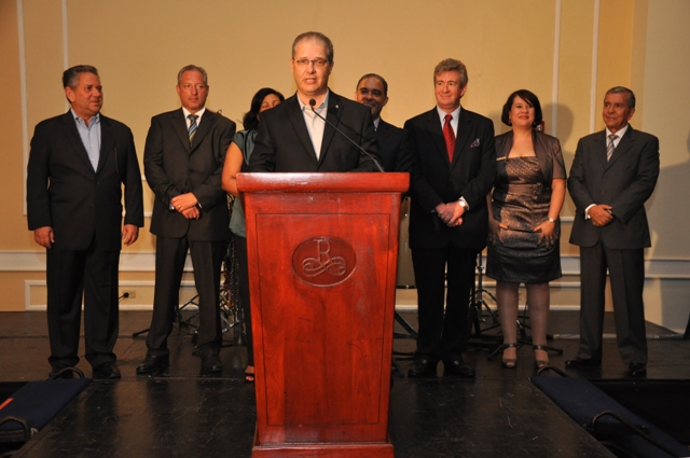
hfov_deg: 46.5
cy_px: 229
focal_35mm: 42
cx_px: 345
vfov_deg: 31.8
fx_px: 804
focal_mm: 28
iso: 1000
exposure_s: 1/125
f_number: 4
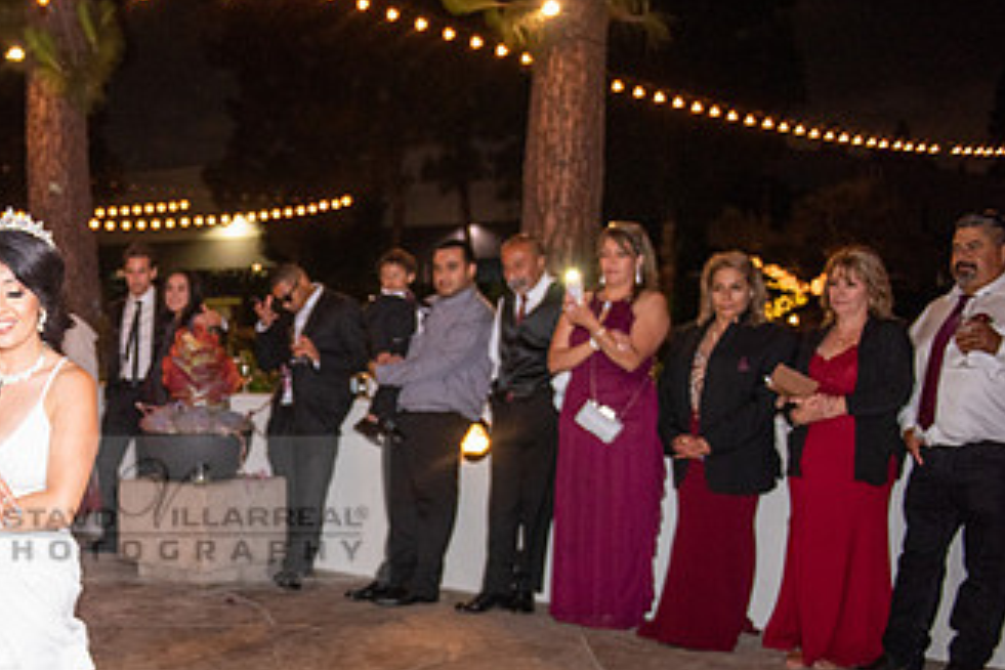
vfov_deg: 24.3
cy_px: 509
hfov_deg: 34.5
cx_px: 129
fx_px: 1535
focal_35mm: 55
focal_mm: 31
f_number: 2.8
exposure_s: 1/125
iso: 1250
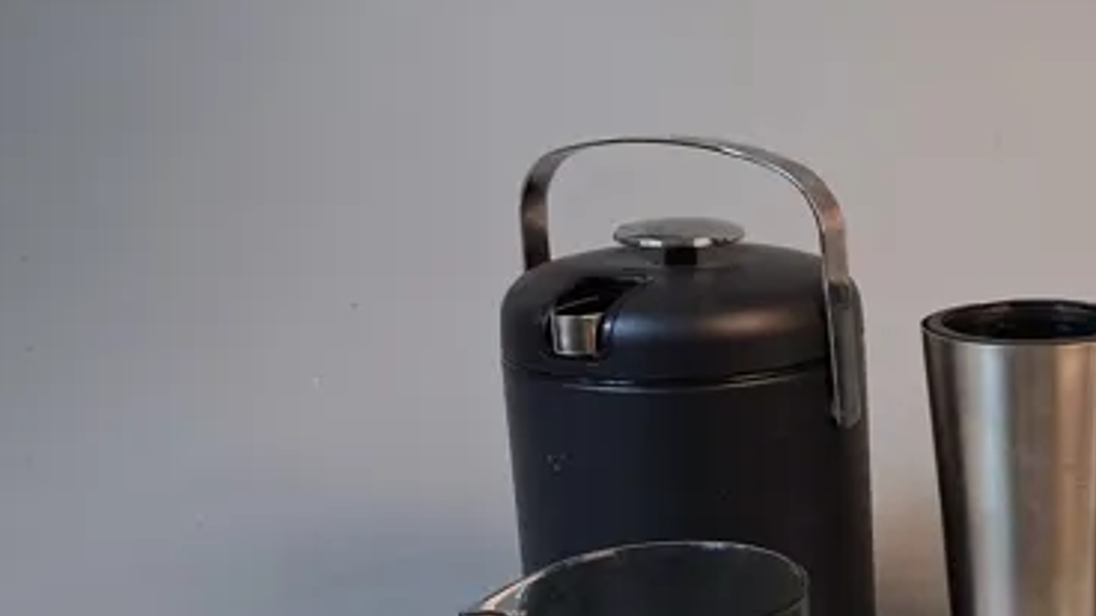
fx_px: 1860
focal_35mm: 64
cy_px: 479
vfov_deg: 18.7
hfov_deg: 29.8
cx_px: 1182
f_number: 1.8
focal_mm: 4
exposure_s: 1/50
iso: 400
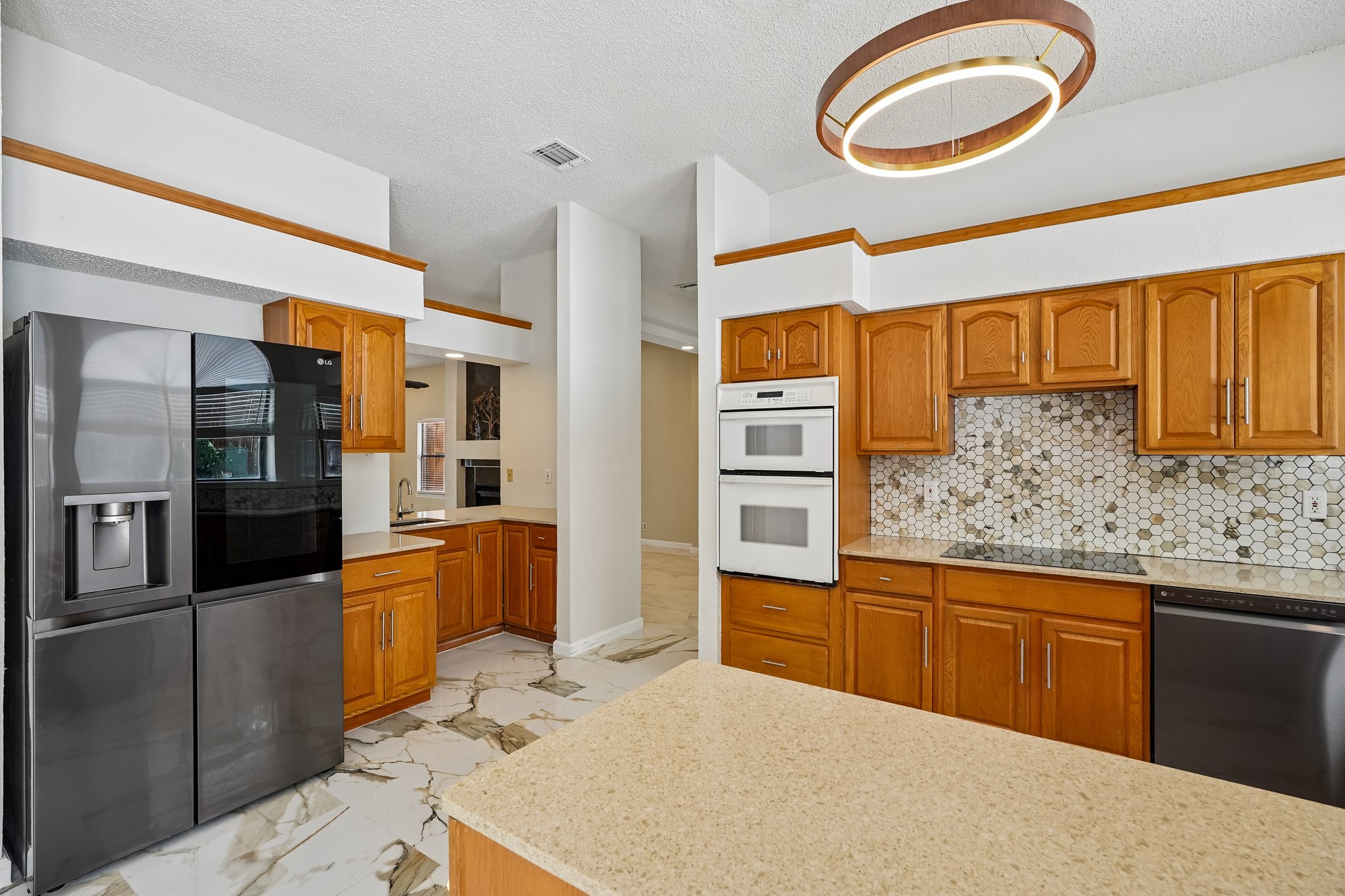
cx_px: 672
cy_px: 448
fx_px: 598
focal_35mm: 16
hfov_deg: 96.7
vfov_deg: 73.7
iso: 200
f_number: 8
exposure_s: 1/30
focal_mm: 16
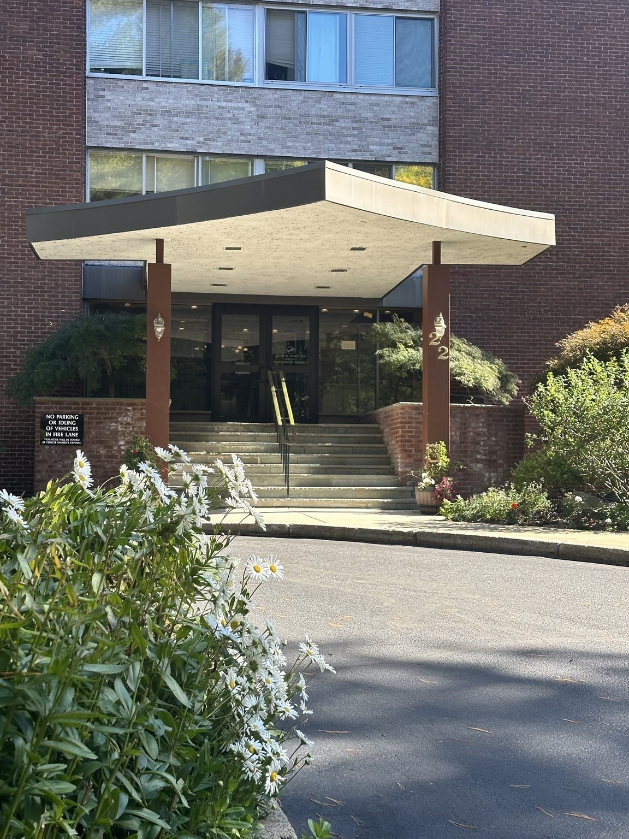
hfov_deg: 30.3
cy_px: 420
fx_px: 1163
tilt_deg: +3.3
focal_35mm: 48
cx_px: 314
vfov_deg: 39.7
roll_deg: -0.5
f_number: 1.78
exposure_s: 1/642
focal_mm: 6.86
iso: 64
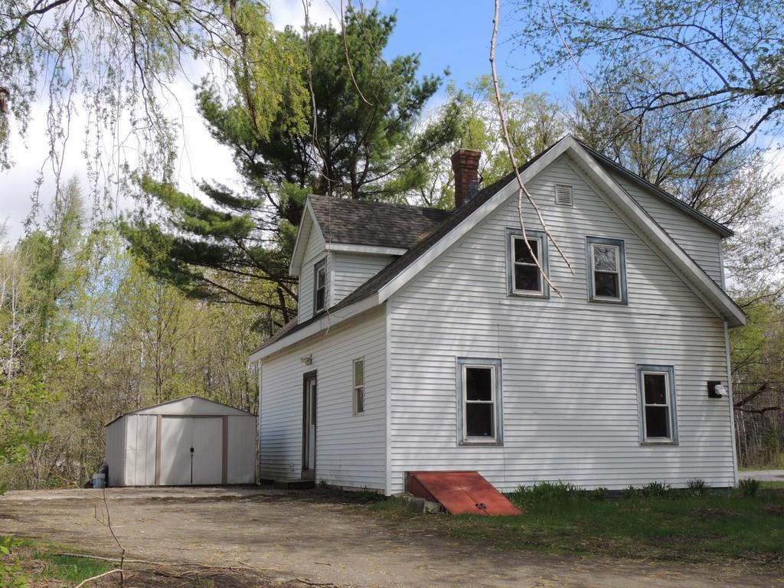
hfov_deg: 46.8
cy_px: 294
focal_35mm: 40
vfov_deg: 36.0
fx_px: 906
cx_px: 392
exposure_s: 1/160
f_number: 7.4
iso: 100
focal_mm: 7.1
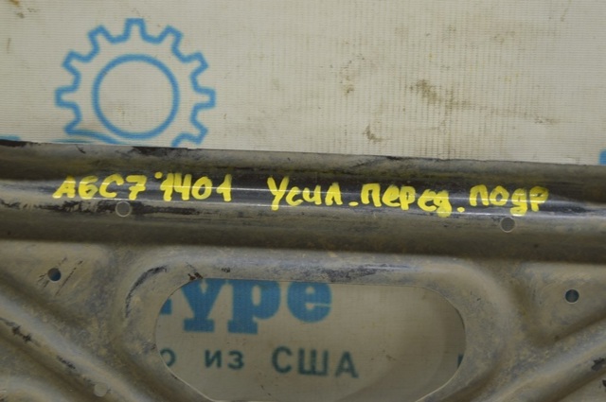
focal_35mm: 82
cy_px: 201
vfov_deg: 16.5
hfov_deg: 24.6
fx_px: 1387
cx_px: 303
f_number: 5.6
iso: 400
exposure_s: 1/20
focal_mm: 55
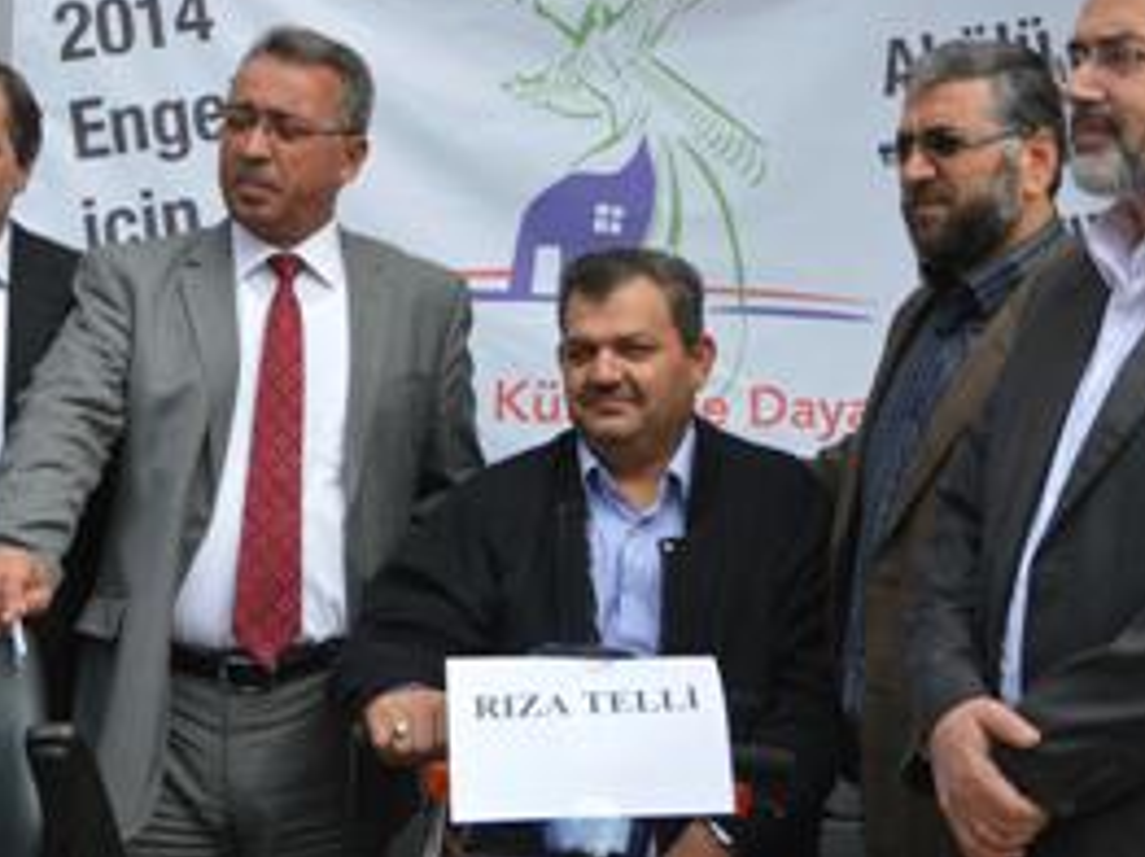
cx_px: 656
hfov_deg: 26.3
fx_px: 2445
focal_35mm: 74
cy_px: 210
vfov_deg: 19.7
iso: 100
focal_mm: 30
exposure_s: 1/160
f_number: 6.3
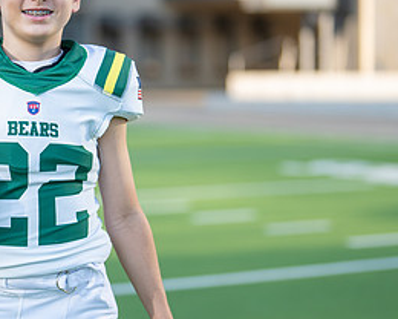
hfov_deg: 14.7
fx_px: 1531
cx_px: 73
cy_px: 151
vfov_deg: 11.9
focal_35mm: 130
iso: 100
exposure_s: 1/3200
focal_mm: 50
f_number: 1.2
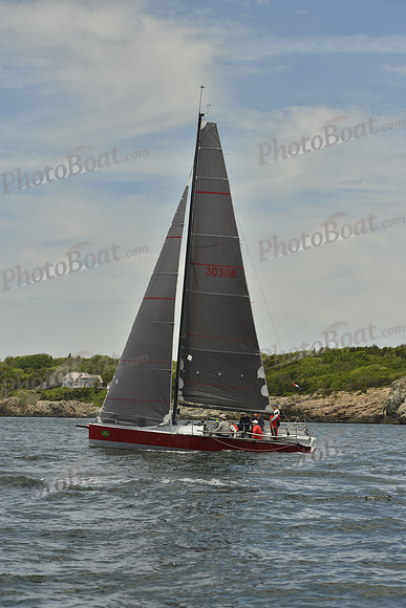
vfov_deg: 21.5
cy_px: 304
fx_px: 1606
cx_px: 203
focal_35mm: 95
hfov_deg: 14.4
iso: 280
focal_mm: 95
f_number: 9
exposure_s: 1/1600
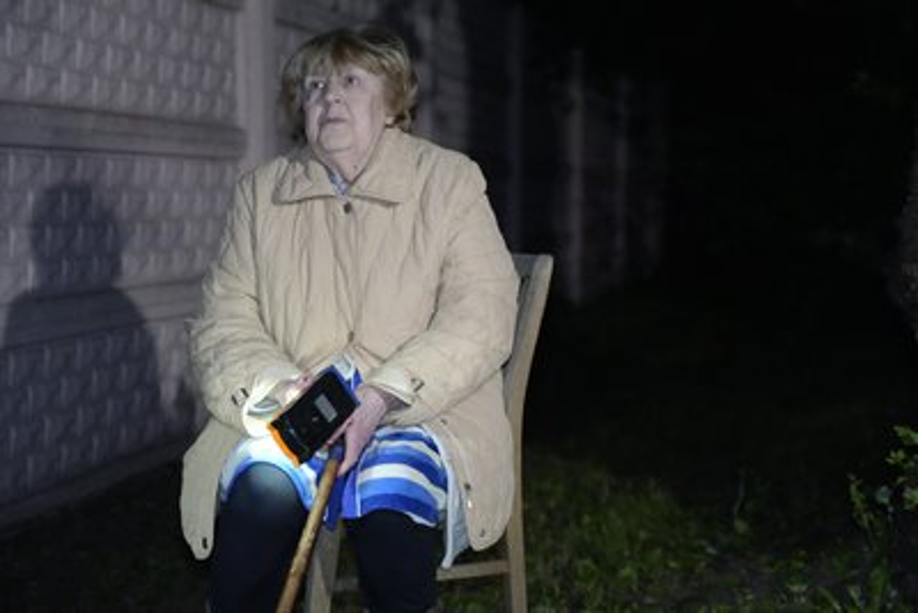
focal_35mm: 57
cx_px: 459
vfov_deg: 23.8
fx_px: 1454
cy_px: 306
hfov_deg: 35.0
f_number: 3.2
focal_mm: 57
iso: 12800
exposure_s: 1/160
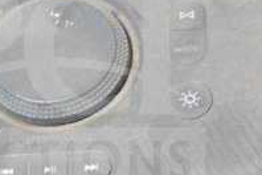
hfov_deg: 13.0
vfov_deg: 8.7
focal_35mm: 157
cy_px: 86
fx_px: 1143
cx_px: 56
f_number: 4.5
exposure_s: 1/50
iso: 1100
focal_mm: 34
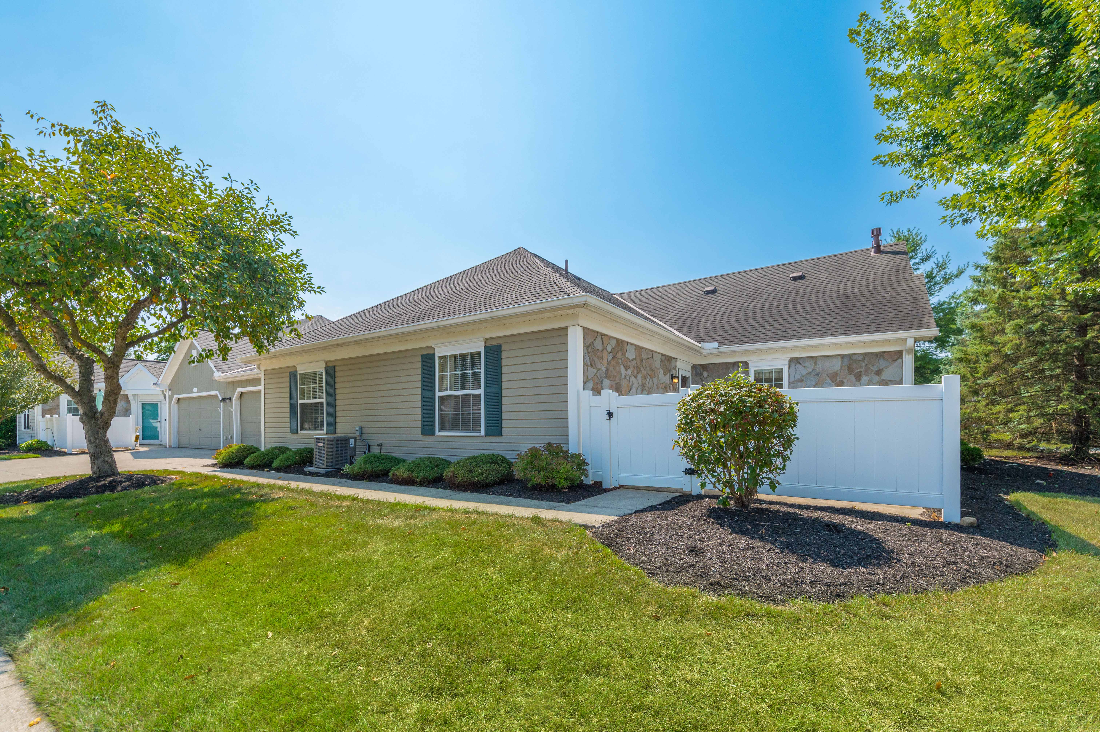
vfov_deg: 81.1
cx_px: 550
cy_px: 366
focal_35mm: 14
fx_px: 427
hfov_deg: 104.3
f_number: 9
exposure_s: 1/1000
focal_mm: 14
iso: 200
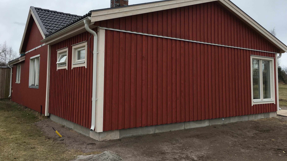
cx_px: 143
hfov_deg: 61.0
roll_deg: -0.5
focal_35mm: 32
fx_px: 244
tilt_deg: +5.5
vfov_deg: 36.5
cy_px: 64
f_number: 2.2
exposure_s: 1/754
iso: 25
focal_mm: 4.15
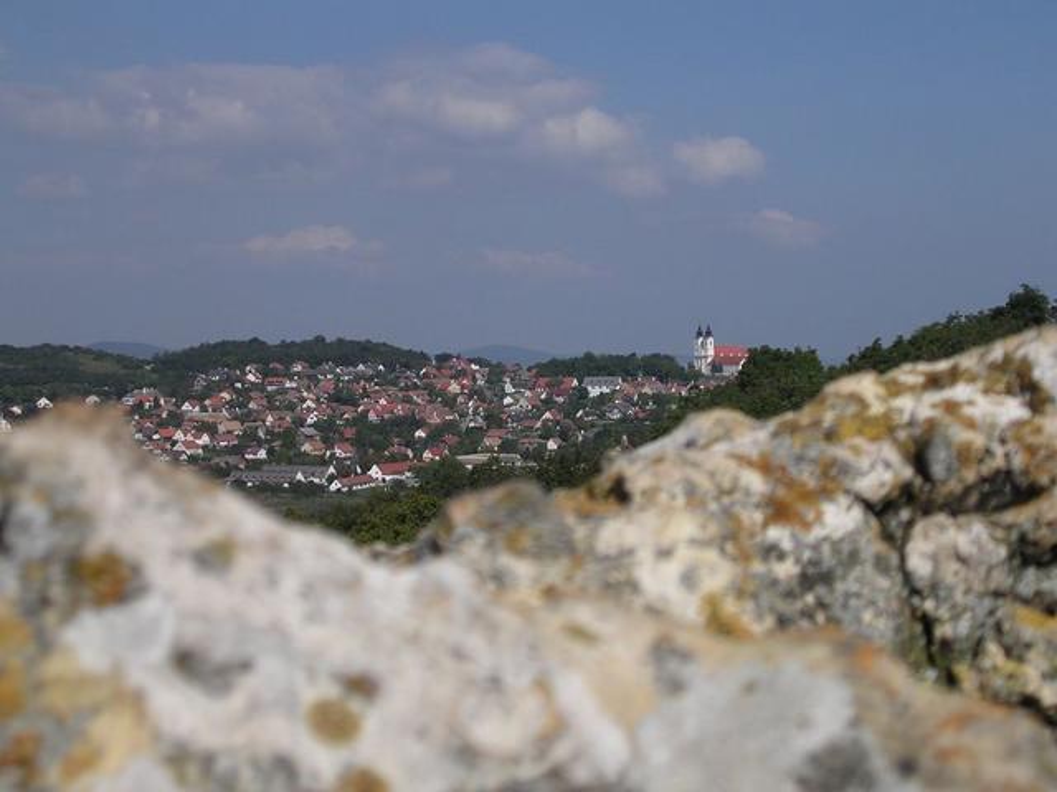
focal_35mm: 67
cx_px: 528
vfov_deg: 21.9
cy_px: 396
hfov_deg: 29.0
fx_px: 2046
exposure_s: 1/1166
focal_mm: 10.2
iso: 100
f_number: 3.6
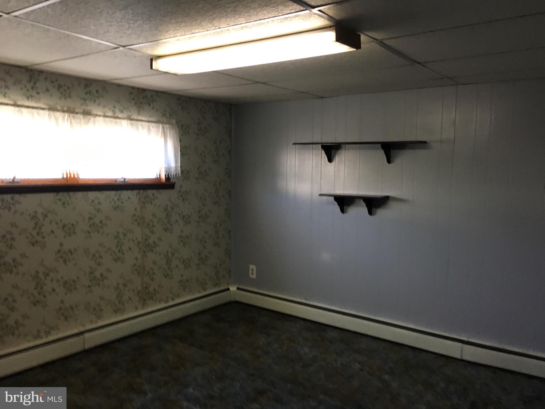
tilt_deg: -5.1
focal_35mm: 29
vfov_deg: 48.2
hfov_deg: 61.7
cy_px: 204
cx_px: 272
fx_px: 457
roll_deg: +0.0
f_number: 2.2
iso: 160
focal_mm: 4.15
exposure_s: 1/30
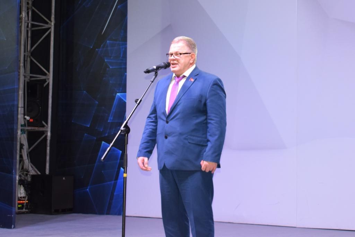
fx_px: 562
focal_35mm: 57
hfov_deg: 35.0
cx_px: 178
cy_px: 118
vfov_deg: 23.8
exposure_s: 1/60
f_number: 4.8
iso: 1250
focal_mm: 38
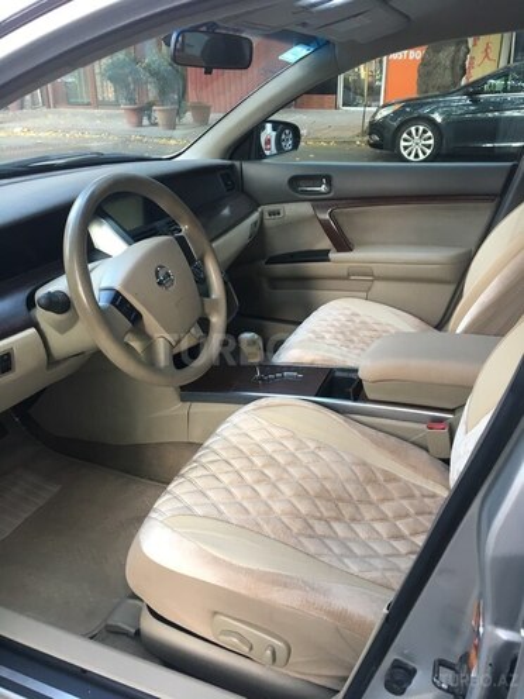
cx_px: 262
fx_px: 585
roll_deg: -0.4
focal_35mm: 29
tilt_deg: -27.5
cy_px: 350
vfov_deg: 61.7
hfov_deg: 48.2
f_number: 2.2
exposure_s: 1/33
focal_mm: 4.15
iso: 80
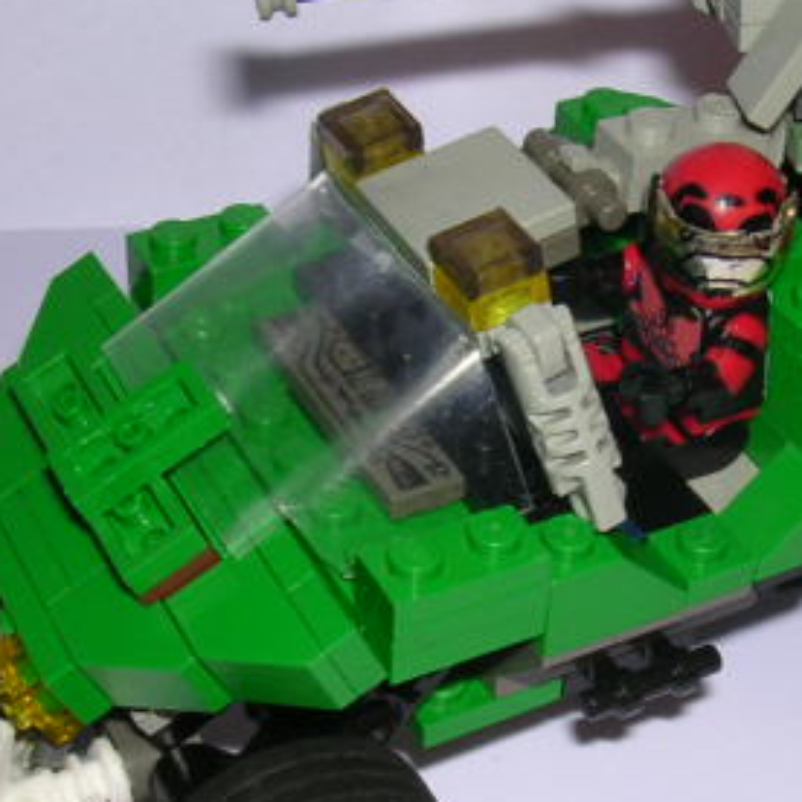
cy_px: 401
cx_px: 575
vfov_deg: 22.2
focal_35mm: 78
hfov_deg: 22.0
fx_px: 2045
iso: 100
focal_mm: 5.8
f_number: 5.6
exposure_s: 1/60.1
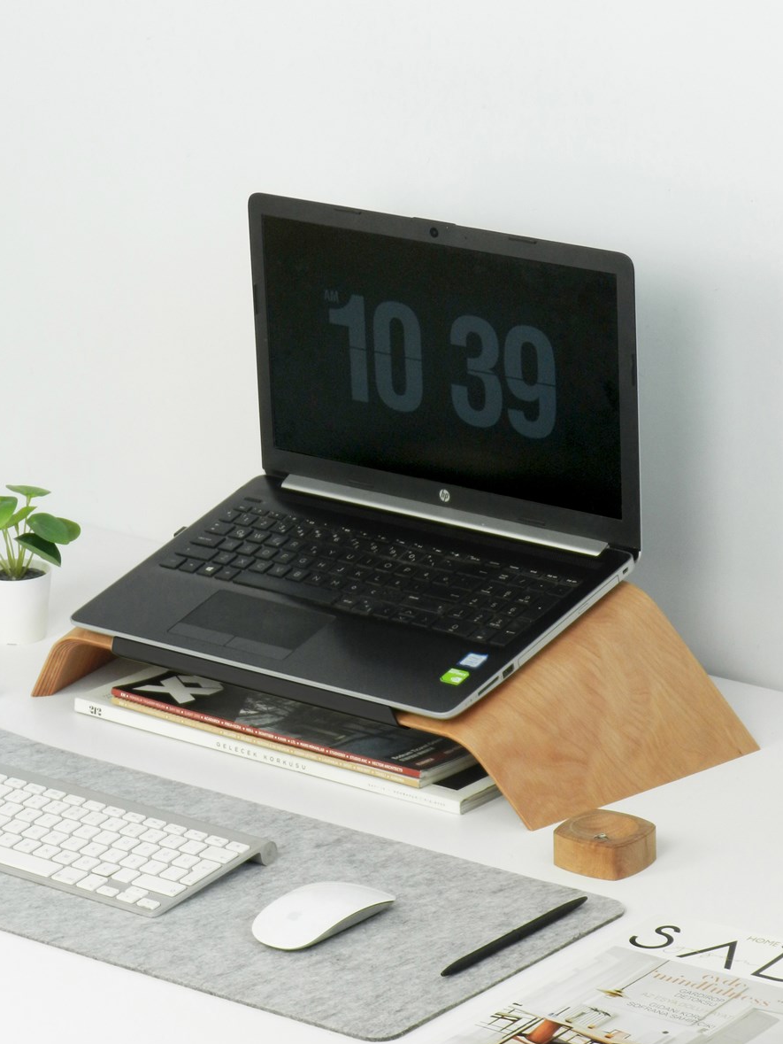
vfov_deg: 15.2
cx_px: 392
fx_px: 3919
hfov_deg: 11.4
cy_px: 555
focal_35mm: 130
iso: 200
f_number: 4.8
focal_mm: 20.5
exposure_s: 1/30
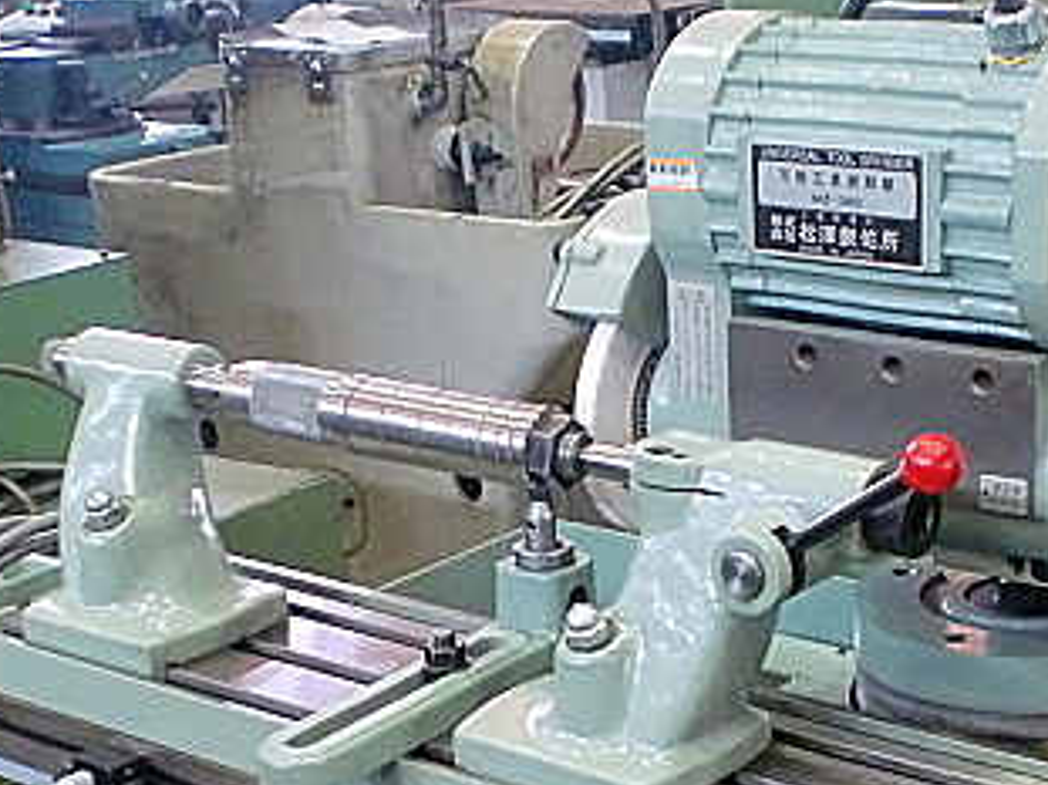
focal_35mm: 72
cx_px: 704
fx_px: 2179
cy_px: 684
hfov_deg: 26.9
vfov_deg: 20.1
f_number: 3.1
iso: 500
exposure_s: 1/60
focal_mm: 6.3
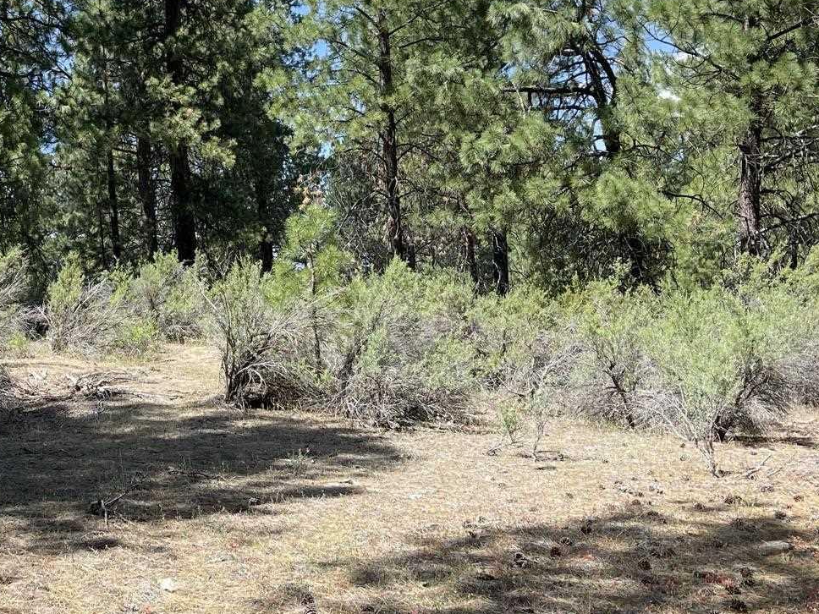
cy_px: 245
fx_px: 1301
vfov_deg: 26.5
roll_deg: +2.3
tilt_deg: +1.7
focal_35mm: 55
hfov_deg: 34.1
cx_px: 191
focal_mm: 5.1
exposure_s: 1/1140
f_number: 1.6
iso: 32
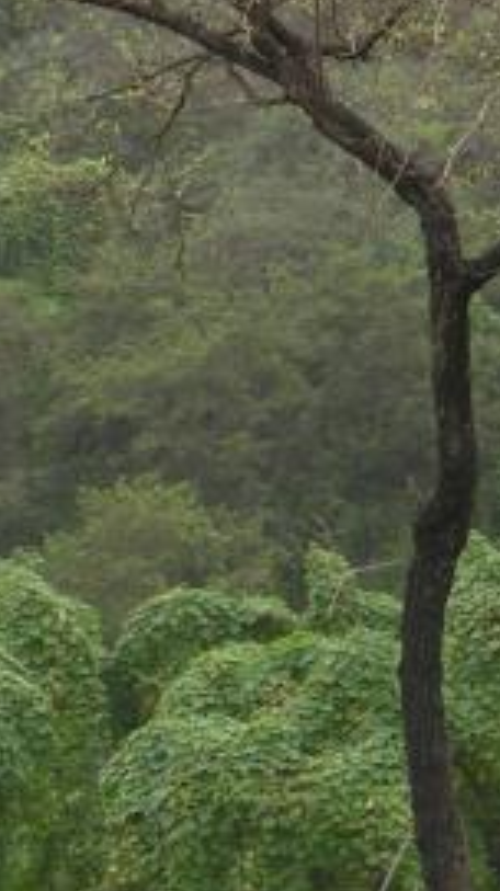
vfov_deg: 6.7
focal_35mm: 321
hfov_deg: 3.8
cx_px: 418
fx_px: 7582
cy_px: -76
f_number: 4.3
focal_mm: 19.8
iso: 50
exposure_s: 1/34.4
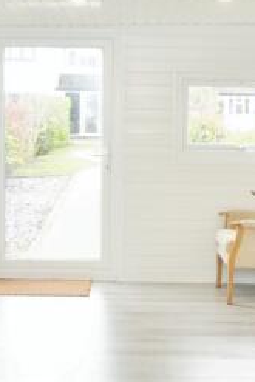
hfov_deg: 21.9
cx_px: 141
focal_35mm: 62
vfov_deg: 32.2
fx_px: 658
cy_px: 145
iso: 500
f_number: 6.3
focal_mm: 10
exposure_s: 1/60
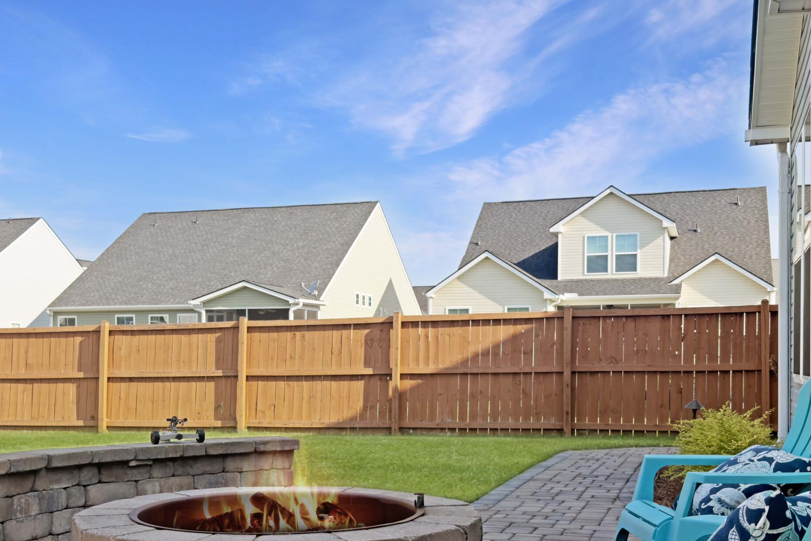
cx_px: 288
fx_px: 1104
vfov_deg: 27.4
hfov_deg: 40.0
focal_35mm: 49
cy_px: 354
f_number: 1.8
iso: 64
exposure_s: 1/3200
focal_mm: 6.76
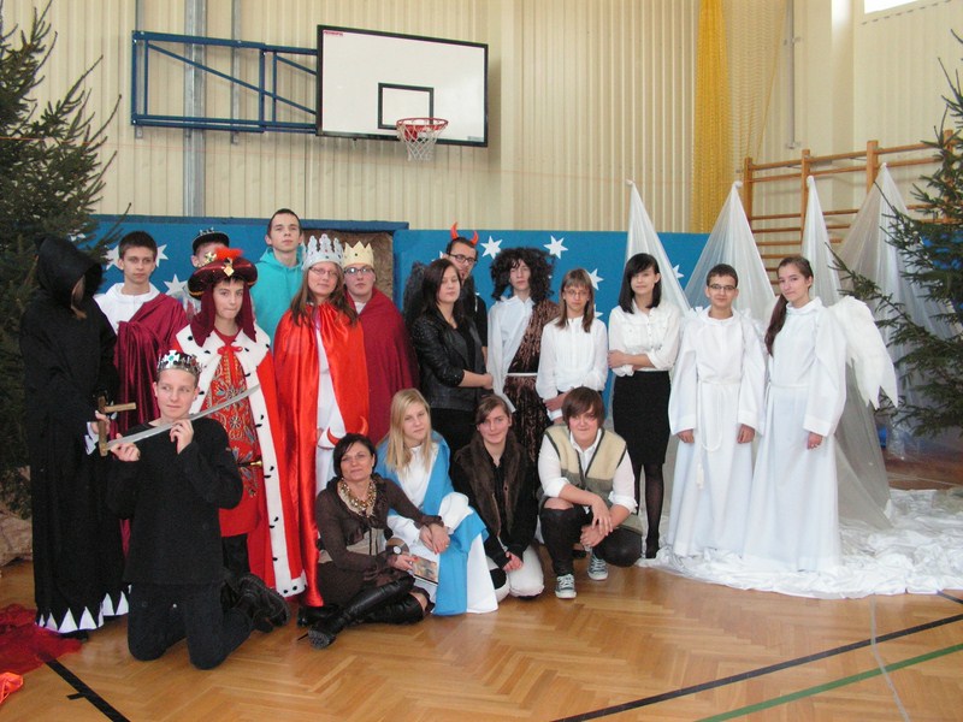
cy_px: 361
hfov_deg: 51.4
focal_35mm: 36
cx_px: 482
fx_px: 1002
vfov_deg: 39.7
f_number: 3.2
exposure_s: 1/40
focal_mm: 6
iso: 160
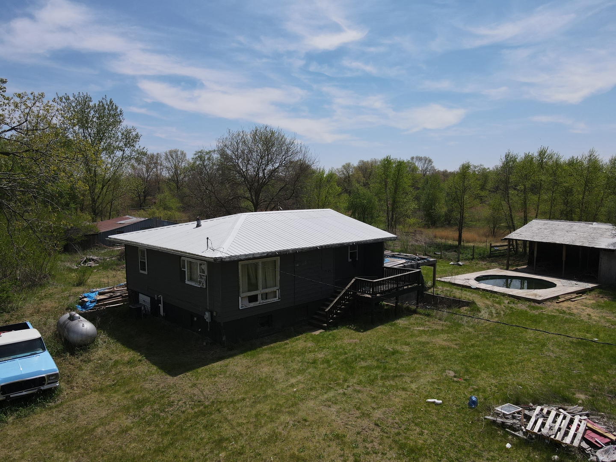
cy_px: 231
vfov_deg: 56.8
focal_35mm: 24
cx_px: 308
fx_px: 427
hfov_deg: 71.6
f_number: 2.8
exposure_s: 1/1250
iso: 100
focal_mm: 4.5
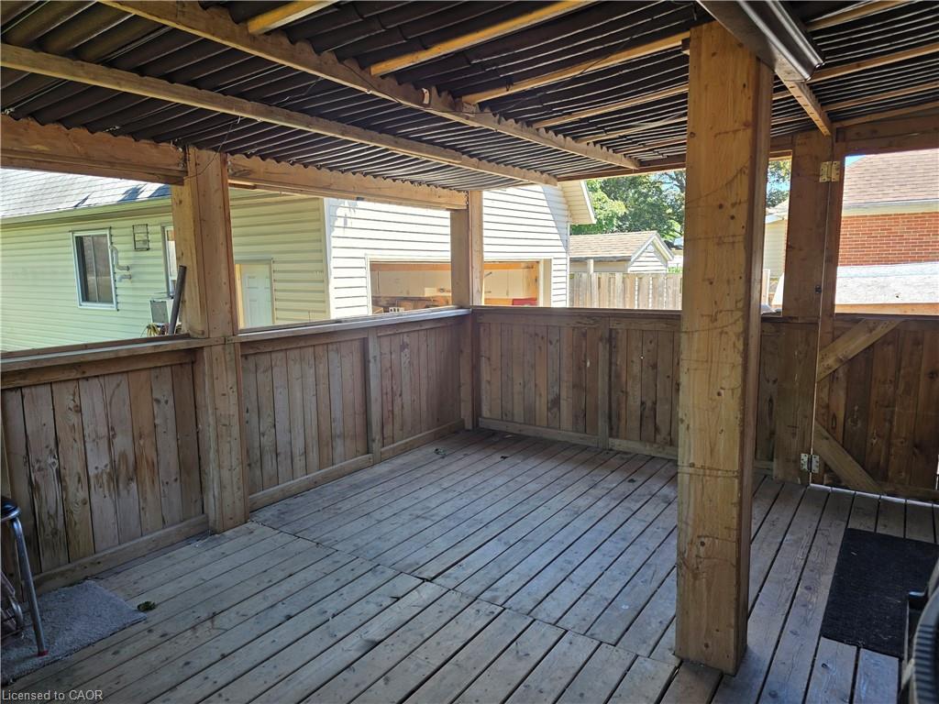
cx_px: 470
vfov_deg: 58.9
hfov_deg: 73.9
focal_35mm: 23
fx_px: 624
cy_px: 352
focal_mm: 6.3
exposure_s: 1/180
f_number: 1.7
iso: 40
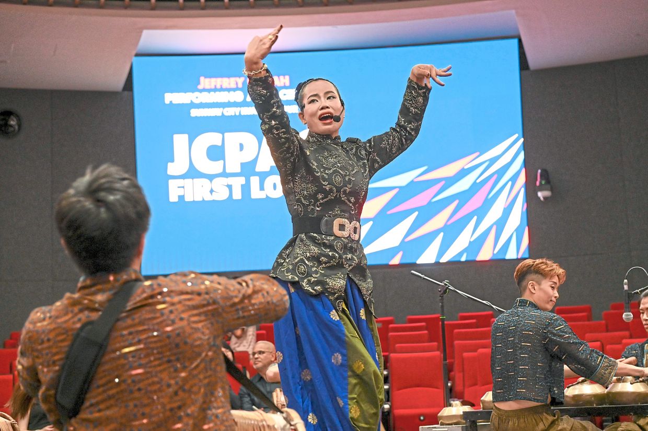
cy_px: 216
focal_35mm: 63
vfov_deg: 21.5
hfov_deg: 31.9
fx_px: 1133
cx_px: 324
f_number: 4
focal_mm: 63
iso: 3200
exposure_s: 1/80
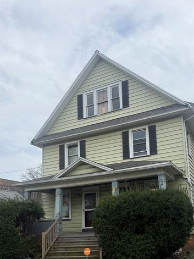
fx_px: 254
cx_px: 109
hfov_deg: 41.7
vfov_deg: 52.4
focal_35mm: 34
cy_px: 182
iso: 80
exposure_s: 1/3584
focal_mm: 6.76
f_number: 1.78
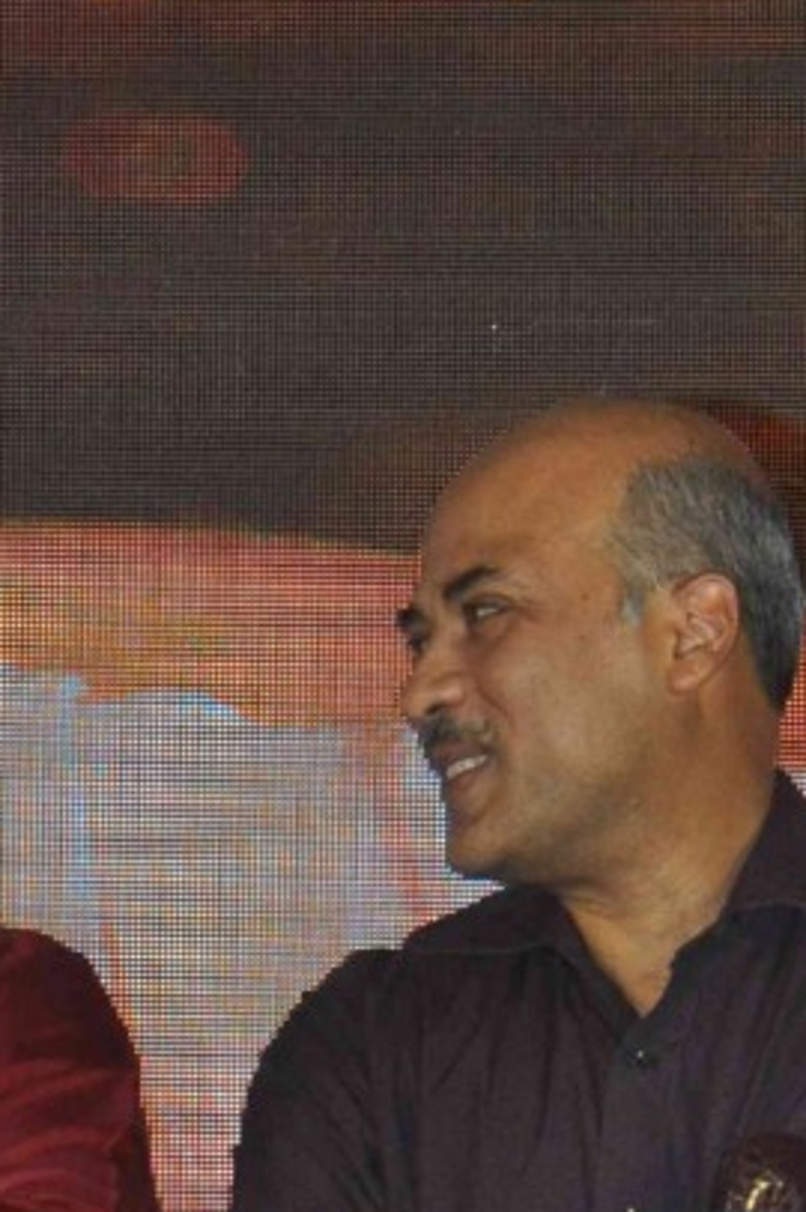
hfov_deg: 4.9
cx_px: 42
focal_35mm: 278
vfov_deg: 7.2
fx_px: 9351
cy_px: 2072
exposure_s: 1/250
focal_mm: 50
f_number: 10
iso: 800
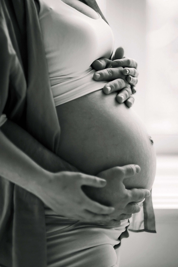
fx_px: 948
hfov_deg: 10.7
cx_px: 81
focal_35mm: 128
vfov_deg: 16.1
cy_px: 134
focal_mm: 85
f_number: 1.8
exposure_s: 1/160
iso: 160
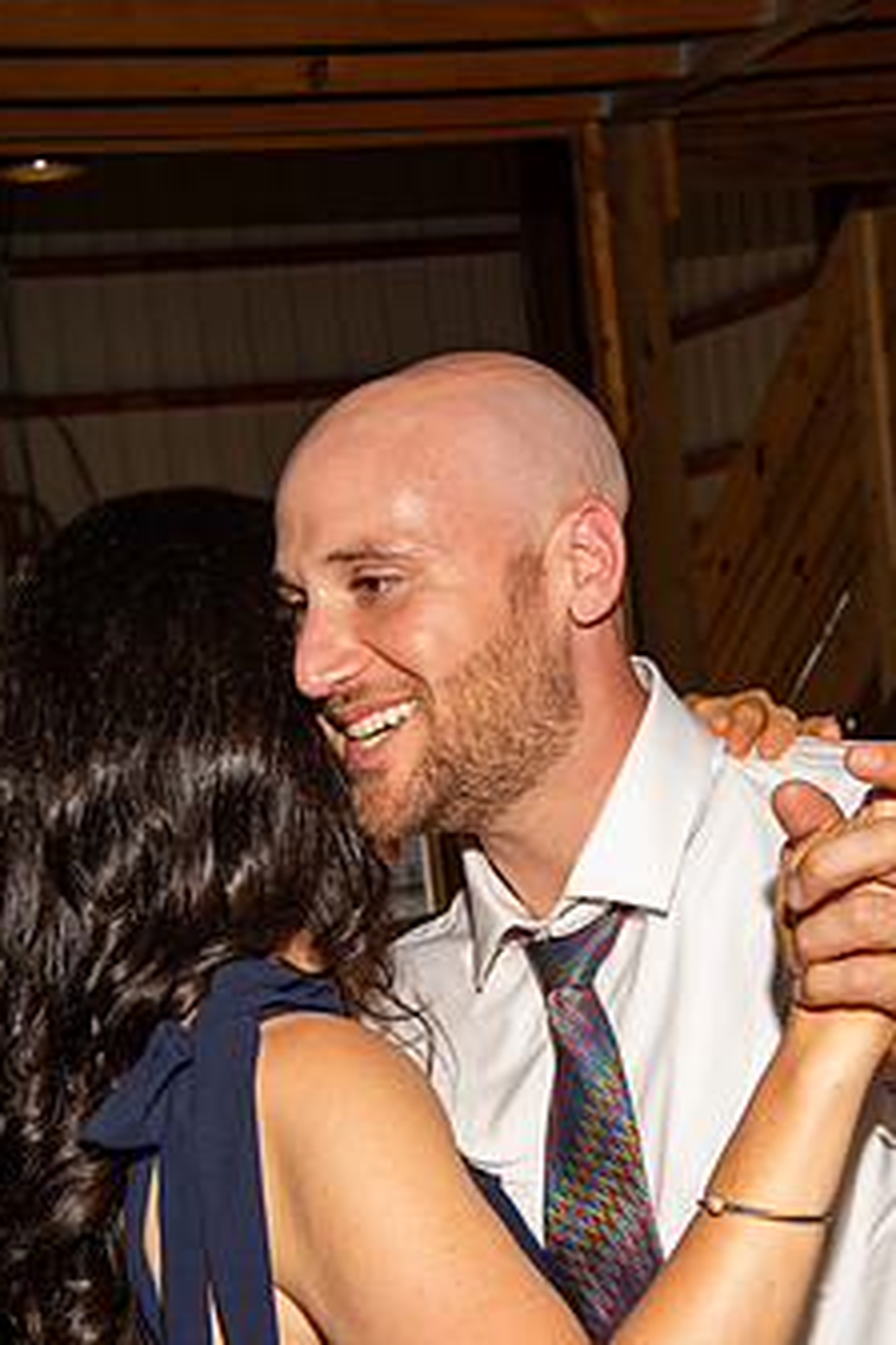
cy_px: 869
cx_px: 512
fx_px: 3098
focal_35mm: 83
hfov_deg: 16.4
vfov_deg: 24.4
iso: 400
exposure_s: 1/125
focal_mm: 62
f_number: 13
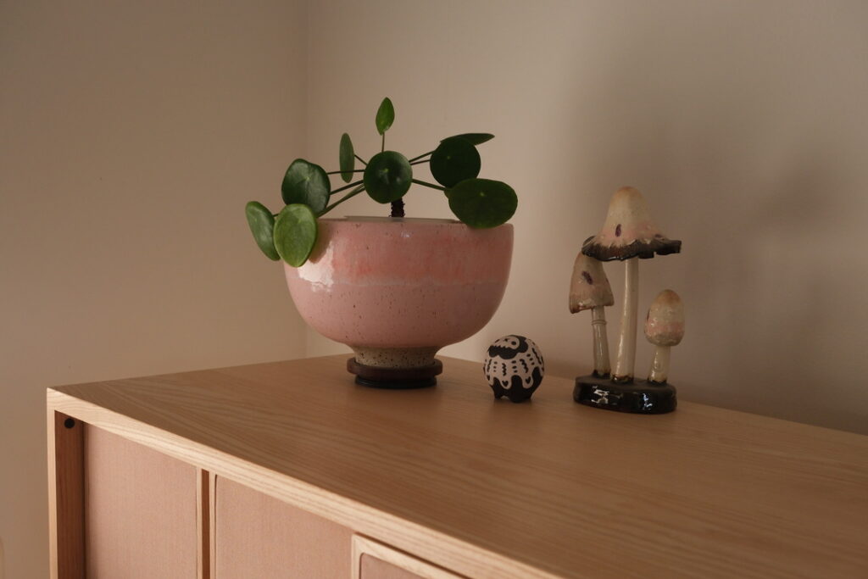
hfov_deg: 47.4
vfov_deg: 32.6
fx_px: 989
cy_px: 290
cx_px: 434
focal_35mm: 41
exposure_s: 1/480
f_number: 5.6
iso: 1000
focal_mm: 27
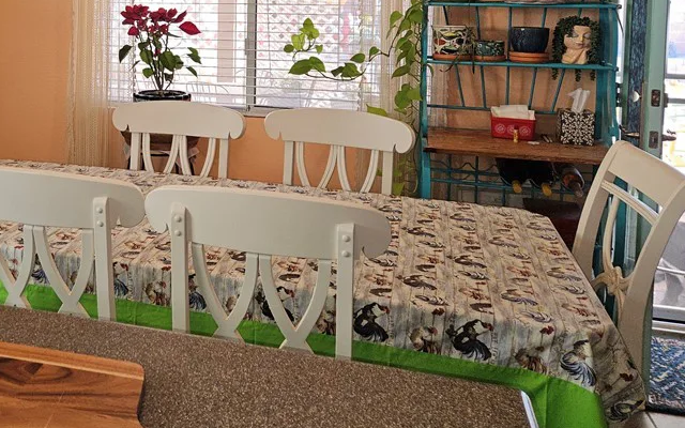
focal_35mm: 39
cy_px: 39
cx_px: 163
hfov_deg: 48.3
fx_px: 728
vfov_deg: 31.2
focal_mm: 5.4
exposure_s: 1/60
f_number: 1.8
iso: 64
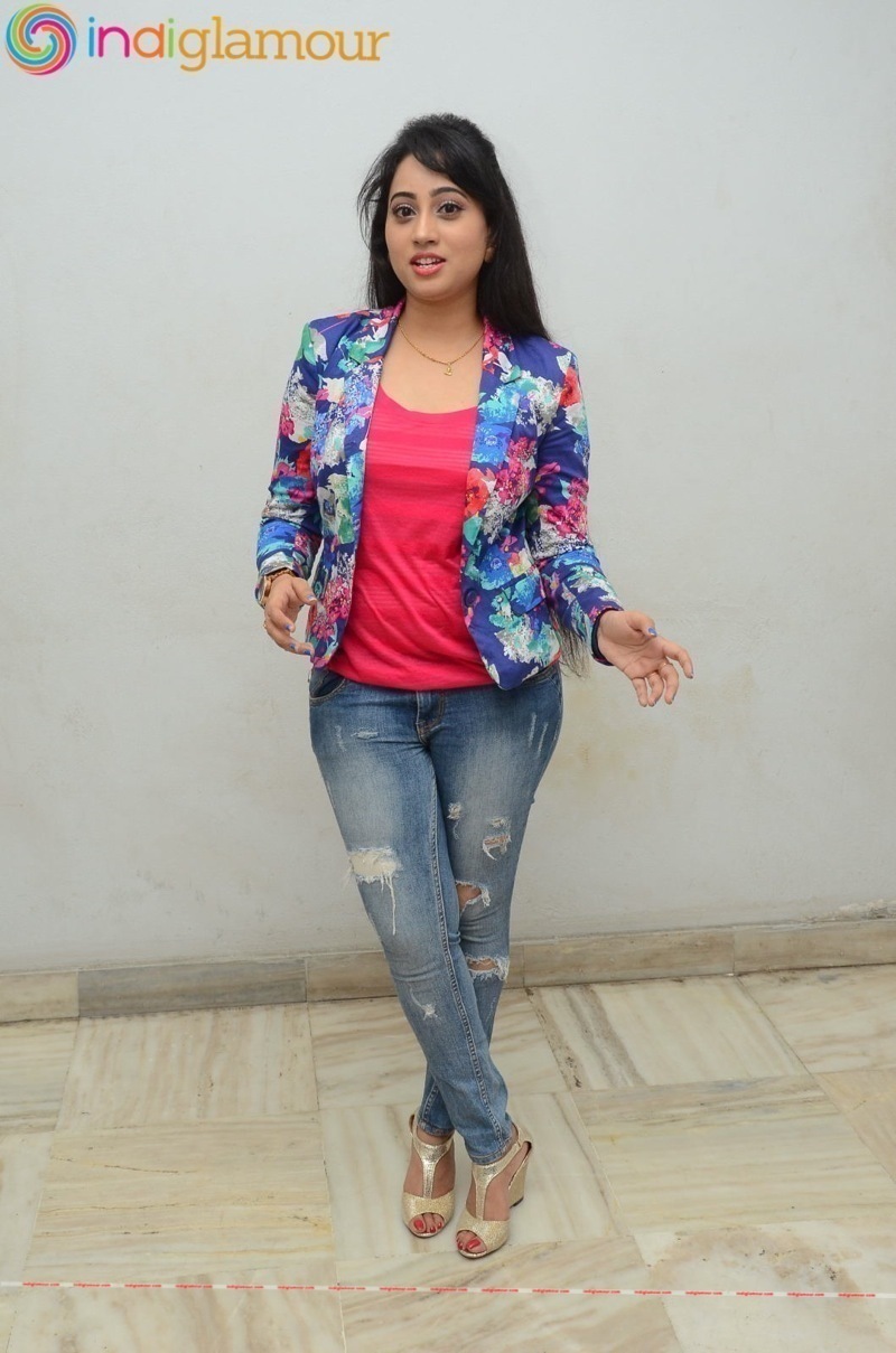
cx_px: 448
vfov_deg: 46.5
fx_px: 1576
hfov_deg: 31.7
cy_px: 676
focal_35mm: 42
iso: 1000
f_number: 7.1
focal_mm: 28
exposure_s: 1/125
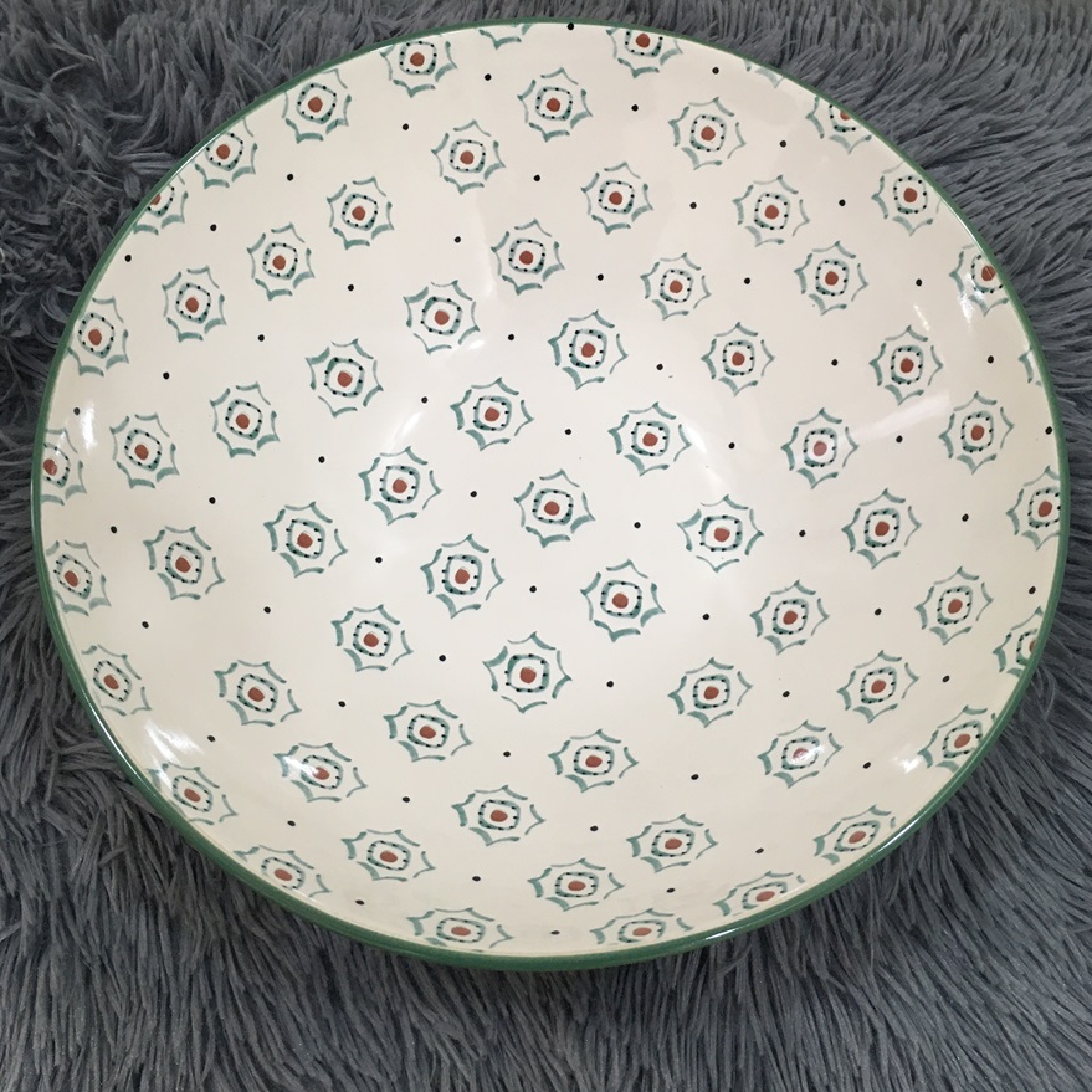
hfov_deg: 47.2
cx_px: 552
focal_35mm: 35
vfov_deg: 47.0
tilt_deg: -66.8
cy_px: 441
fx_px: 1249
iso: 50
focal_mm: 4.15
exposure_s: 1/33
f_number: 2.2
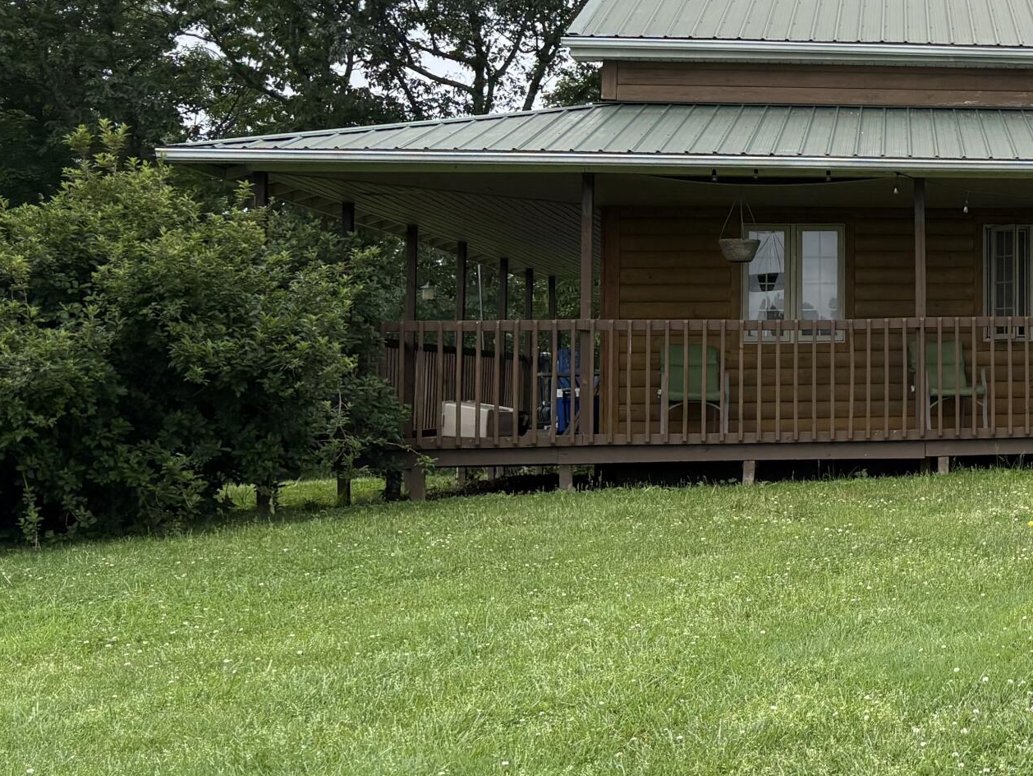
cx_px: 1202
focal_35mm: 62
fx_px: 1851
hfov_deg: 27.8
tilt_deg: +4.5
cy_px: 251
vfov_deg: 23.5
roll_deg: +1.7
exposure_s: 1/2451
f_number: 1.6
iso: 50
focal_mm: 5.96
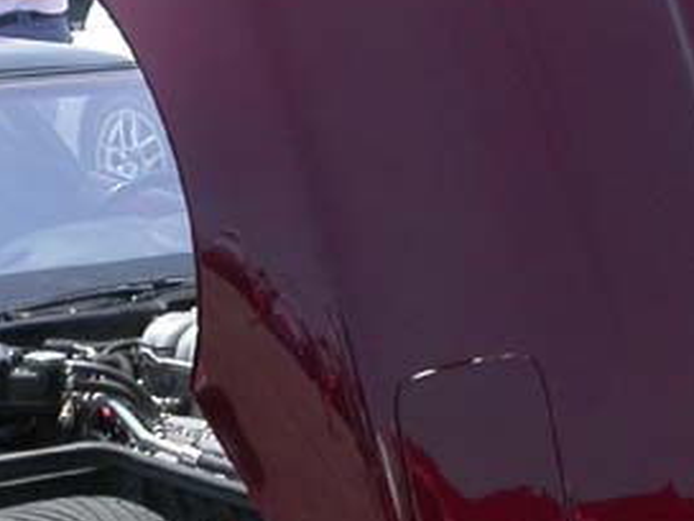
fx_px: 2867
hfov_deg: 13.8
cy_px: 335
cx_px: 179
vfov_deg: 10.4
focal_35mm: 143
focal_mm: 7.85
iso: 100
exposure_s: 1/238
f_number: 6.7
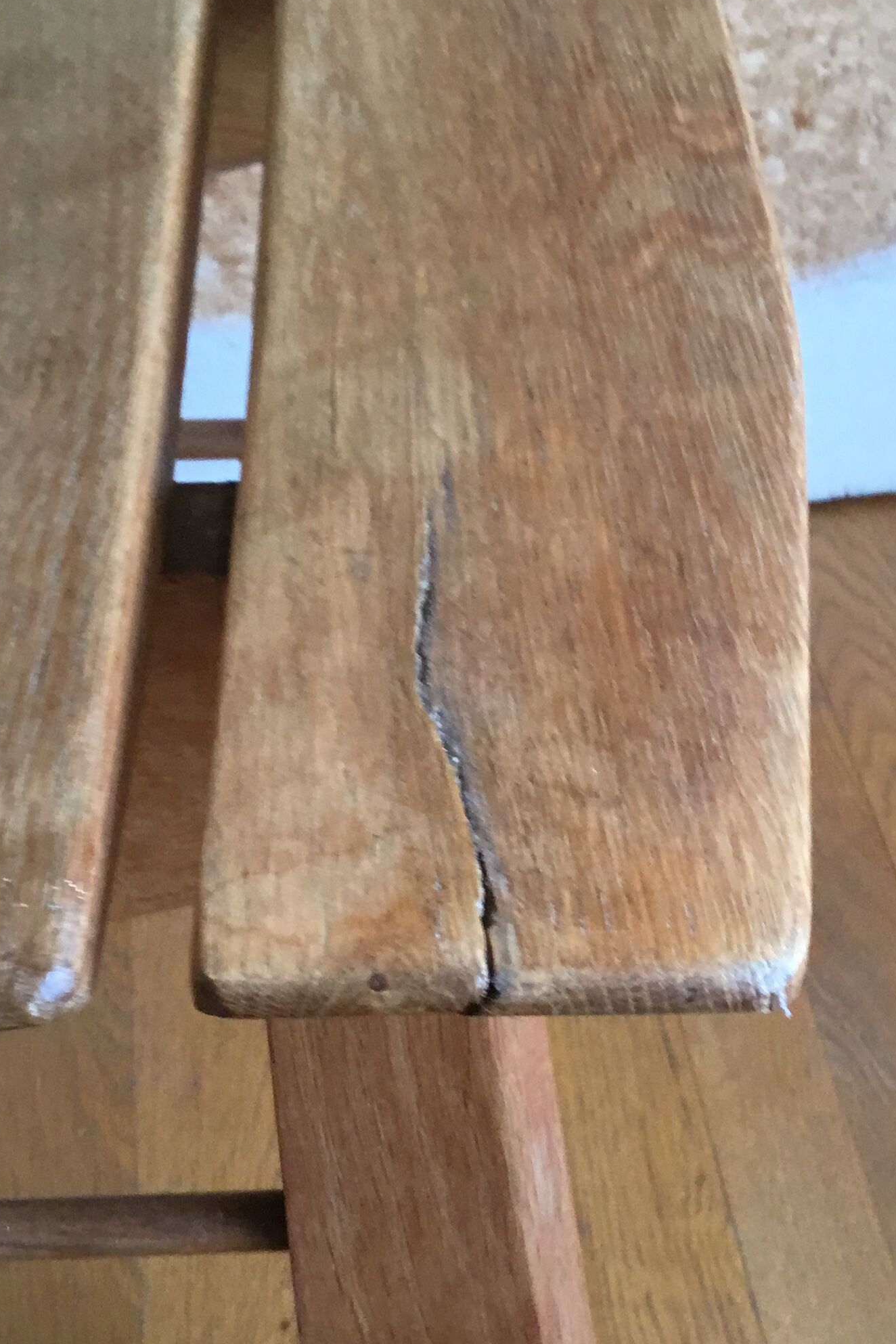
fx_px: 1979
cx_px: 515
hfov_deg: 25.5
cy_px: 673
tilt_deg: -47.0
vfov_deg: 37.5
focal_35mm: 53
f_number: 2.4
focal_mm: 3.3
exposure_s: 1/33
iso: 125
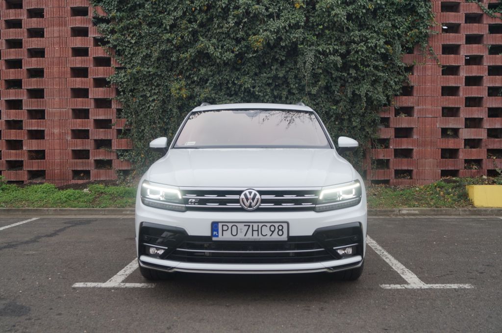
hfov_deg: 53.2
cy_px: 166
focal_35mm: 36
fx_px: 501
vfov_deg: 36.7
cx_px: 251
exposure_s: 1/80
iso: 100
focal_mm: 24
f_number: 4.5
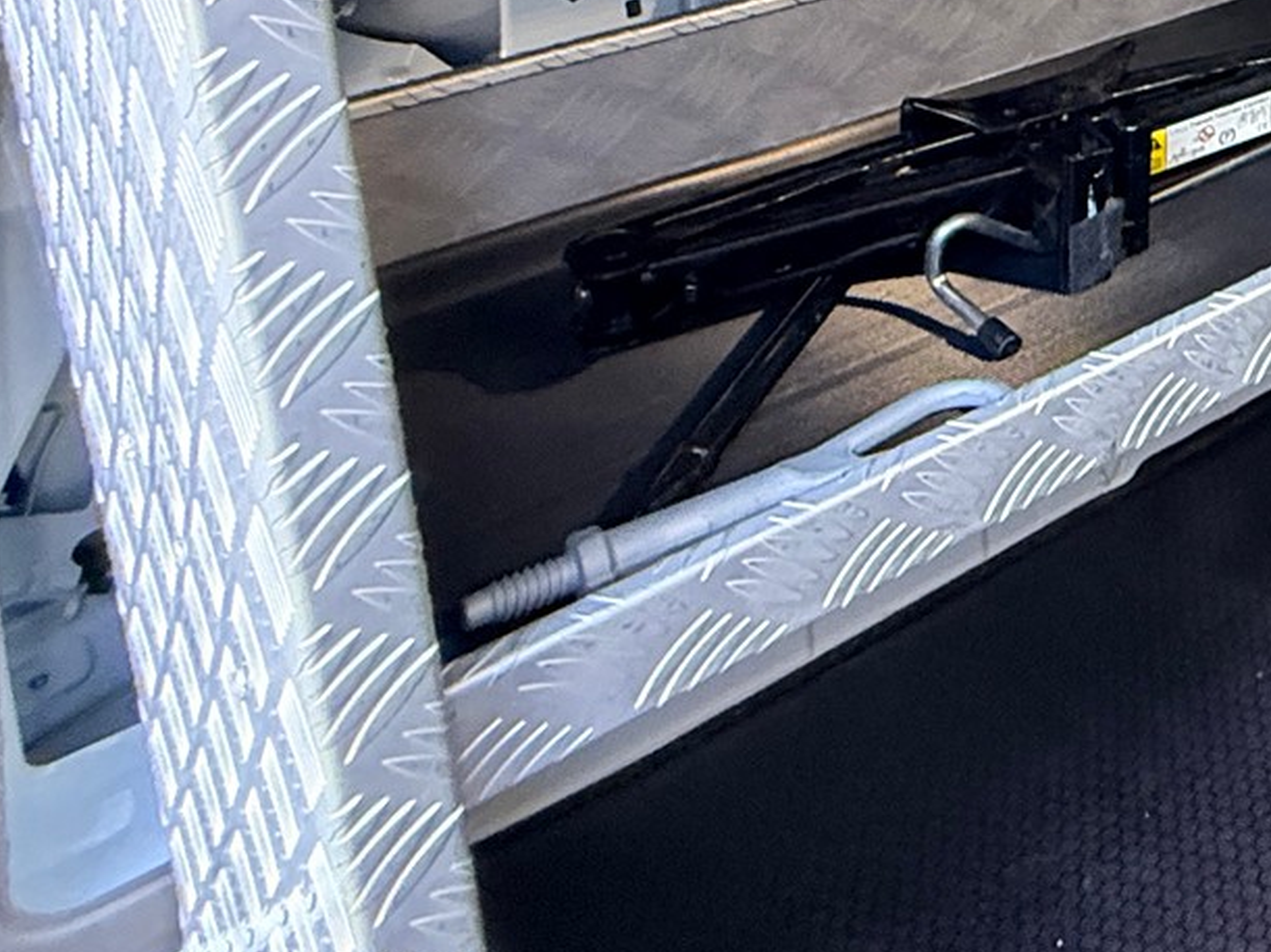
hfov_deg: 29.7
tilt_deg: -13.6
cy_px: -264
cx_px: 1814
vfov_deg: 27.7
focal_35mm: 44
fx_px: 1615
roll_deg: -1.8
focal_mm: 2.22
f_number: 2.2
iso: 400
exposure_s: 1/60
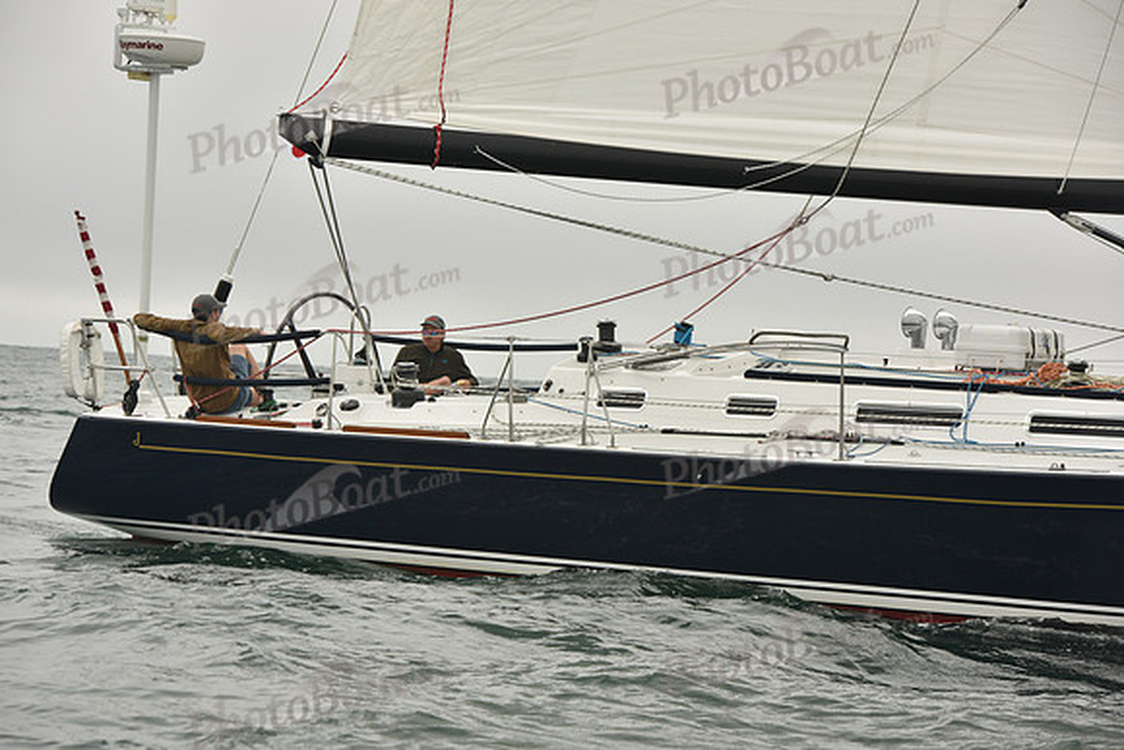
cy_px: 375
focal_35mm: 135
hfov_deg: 15.2
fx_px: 4216
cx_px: 562
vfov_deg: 10.2
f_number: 8
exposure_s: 1/800
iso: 320
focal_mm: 135
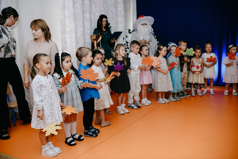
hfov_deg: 55.8
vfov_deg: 38.9
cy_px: 80
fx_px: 225
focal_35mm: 34
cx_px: 119
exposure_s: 1/160
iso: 250
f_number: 4
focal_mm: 34
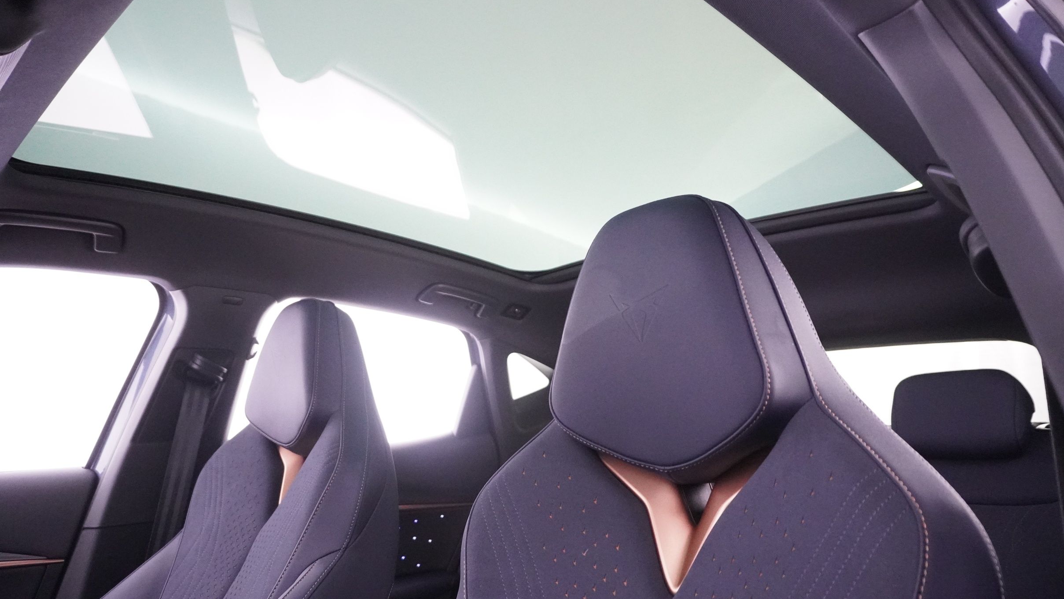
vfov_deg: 44.4
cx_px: 522
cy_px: 322
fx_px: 734
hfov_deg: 71.9
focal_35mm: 26
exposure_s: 1/30
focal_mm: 16
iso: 6400
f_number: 3.5
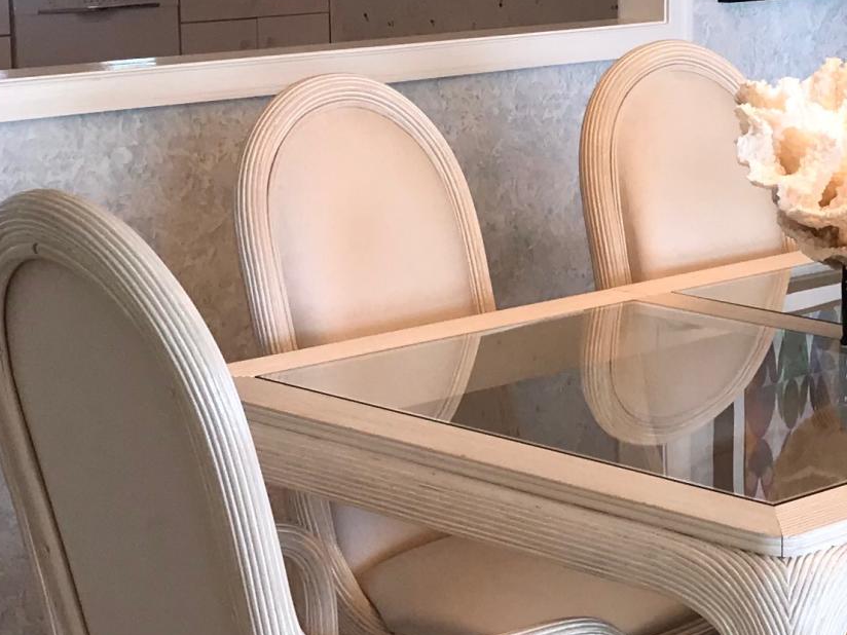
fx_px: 2496
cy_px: 259
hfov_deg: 19.0
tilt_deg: -9.4
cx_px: 728
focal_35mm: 102
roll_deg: +0.1
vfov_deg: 14.5
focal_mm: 3.99
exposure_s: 1/72
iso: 20
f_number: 1.8
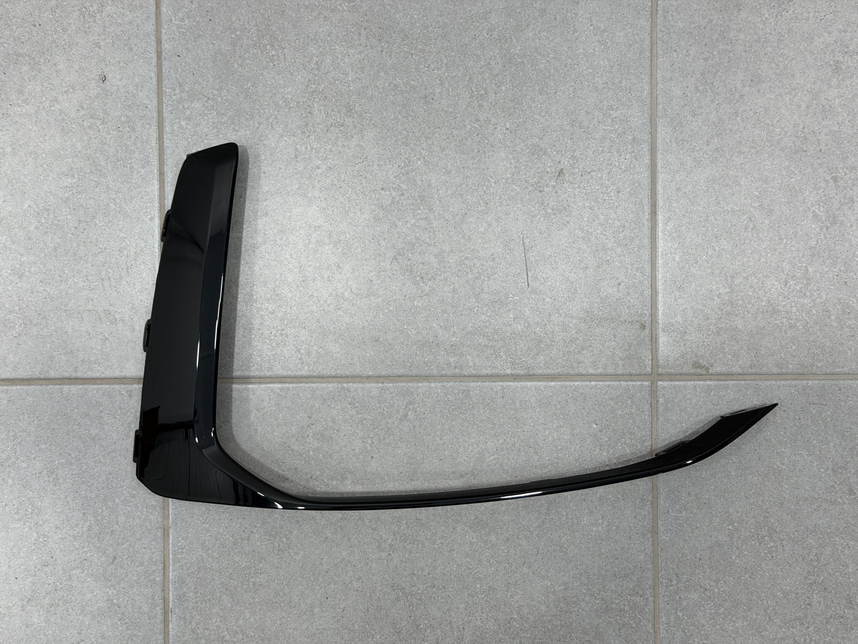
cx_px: 429
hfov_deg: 39.7
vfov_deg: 30.3
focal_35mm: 48
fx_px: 1190
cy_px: 322
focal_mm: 6.76
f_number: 1.78
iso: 50
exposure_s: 1/172
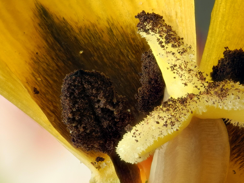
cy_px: 129
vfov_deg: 5.4
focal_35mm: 276
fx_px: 1946
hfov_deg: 7.2
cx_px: 179
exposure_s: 1/5
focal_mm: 32.6
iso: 100
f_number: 7.1
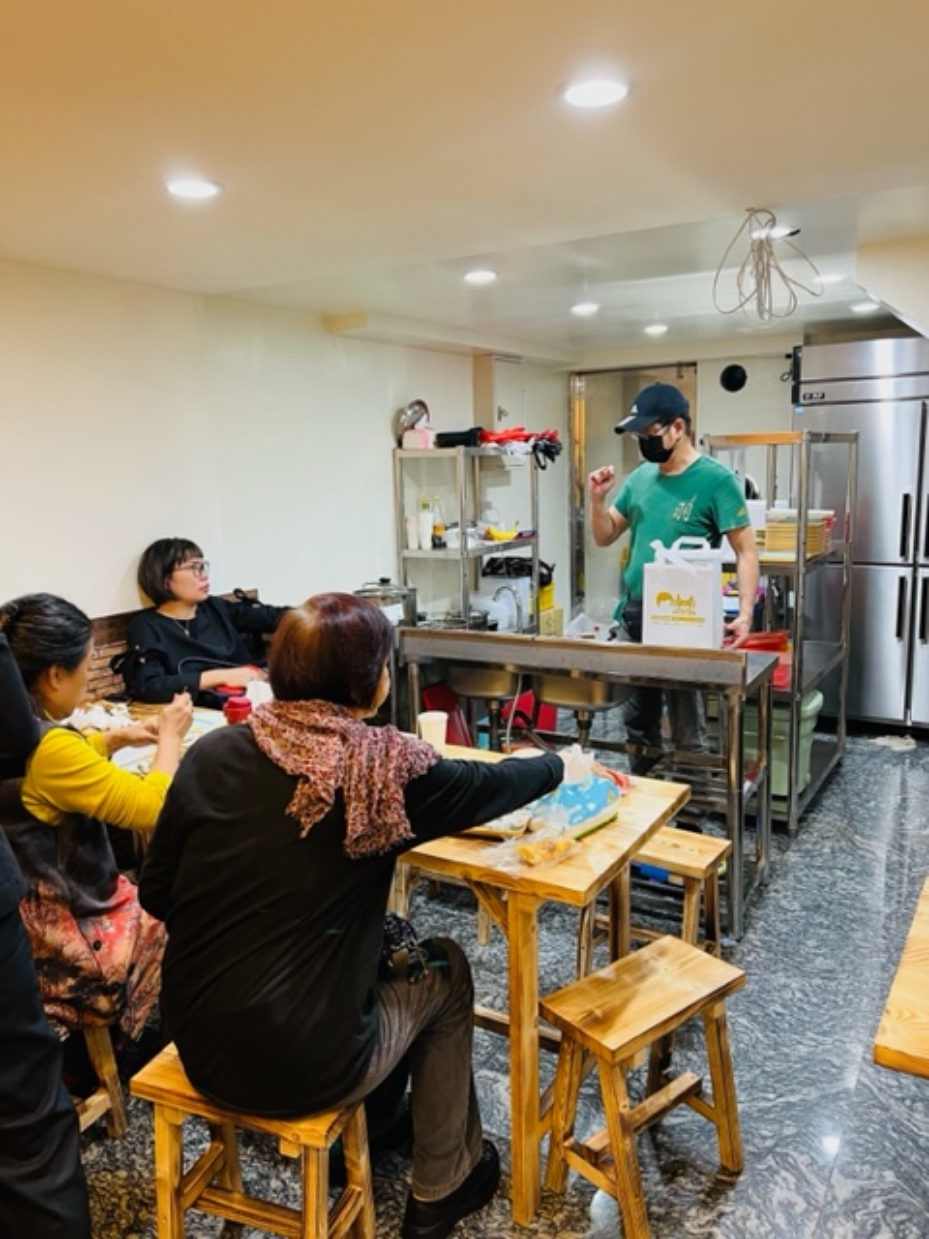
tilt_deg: -9.1
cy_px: 620
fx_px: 930
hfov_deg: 53.1
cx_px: 464
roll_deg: +2.8
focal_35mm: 26
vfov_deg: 67.3
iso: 125
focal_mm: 5.7
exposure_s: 1/60
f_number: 1.5
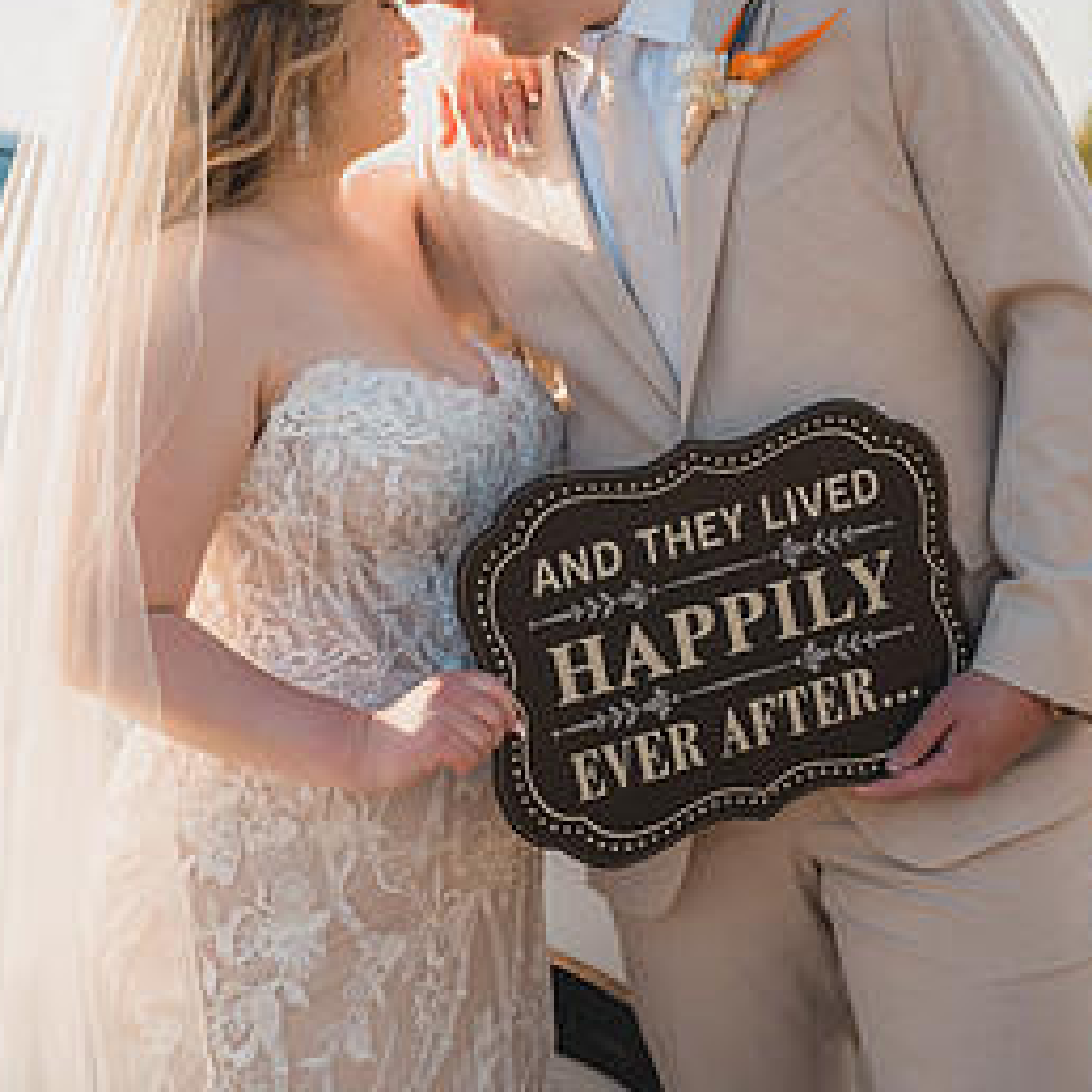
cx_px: 605
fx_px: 2641
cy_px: 351
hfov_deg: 23.3
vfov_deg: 23.2
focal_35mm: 74
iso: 125
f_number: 2.5
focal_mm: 50
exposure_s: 1/800
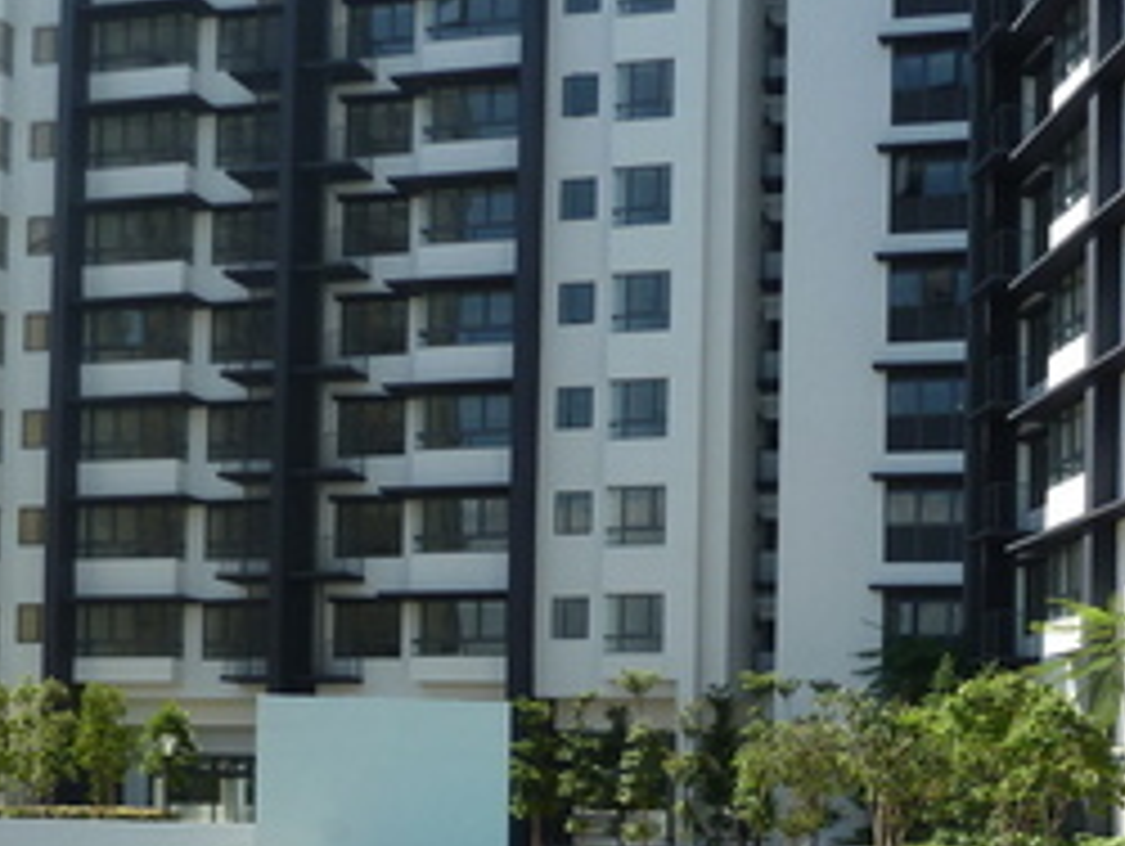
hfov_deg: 37.3
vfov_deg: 27.8
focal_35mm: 50
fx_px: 1627
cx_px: 828
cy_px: 799
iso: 80
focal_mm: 4.1
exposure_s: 1/320
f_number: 4
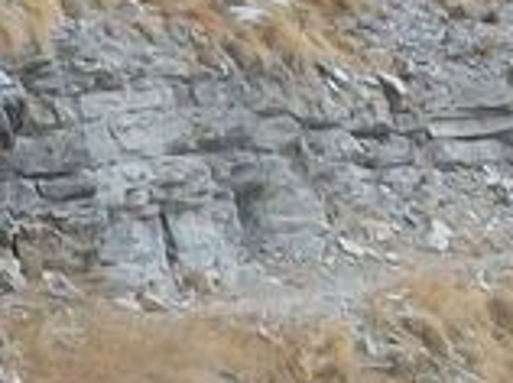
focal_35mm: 230
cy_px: 526
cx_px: 143
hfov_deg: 8.6
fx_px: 3403
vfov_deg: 6.4
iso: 80
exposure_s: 1/320
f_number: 2.8
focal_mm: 5.7
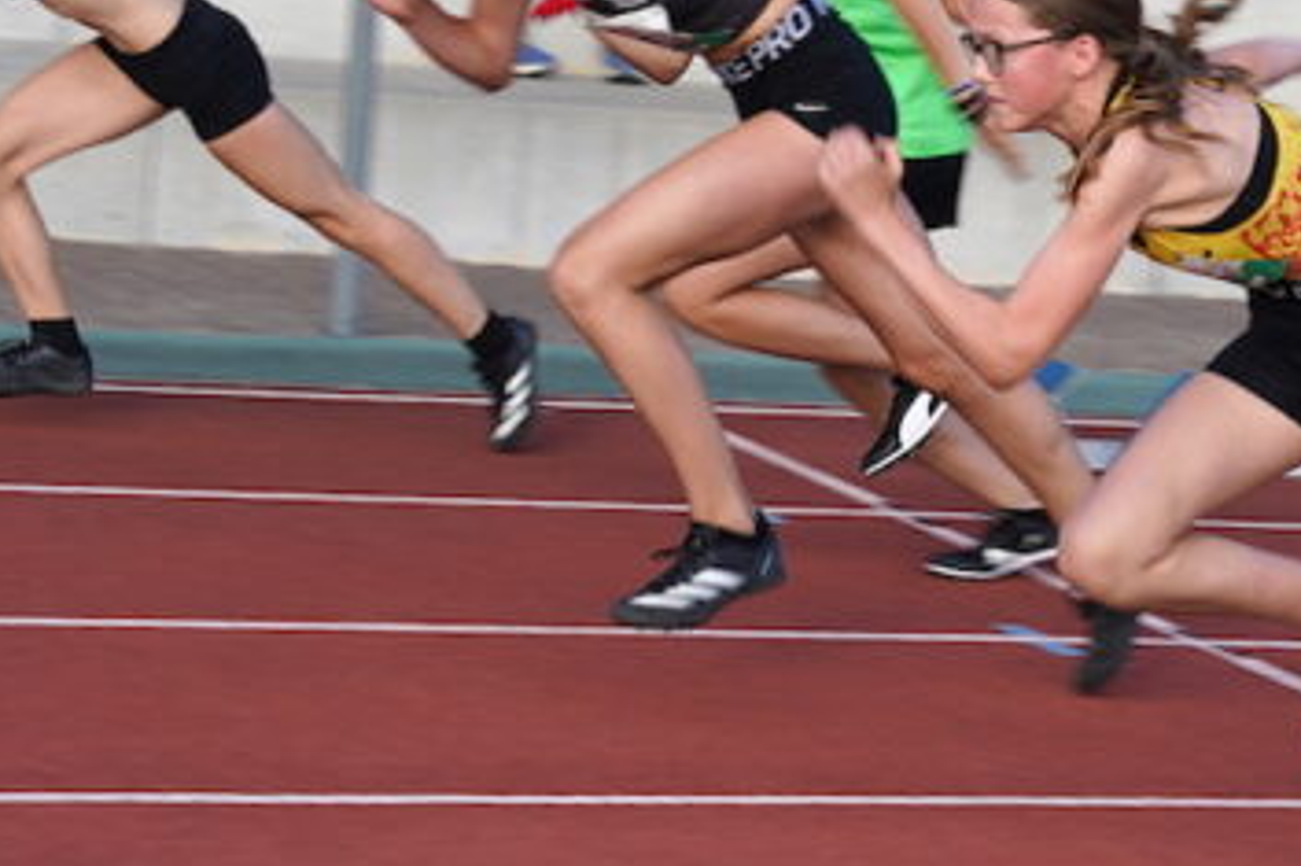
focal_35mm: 171
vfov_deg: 8.0
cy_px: 357
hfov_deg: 11.9
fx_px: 6177
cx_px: 1342
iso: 100
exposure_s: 1/200
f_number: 4.5
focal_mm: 59
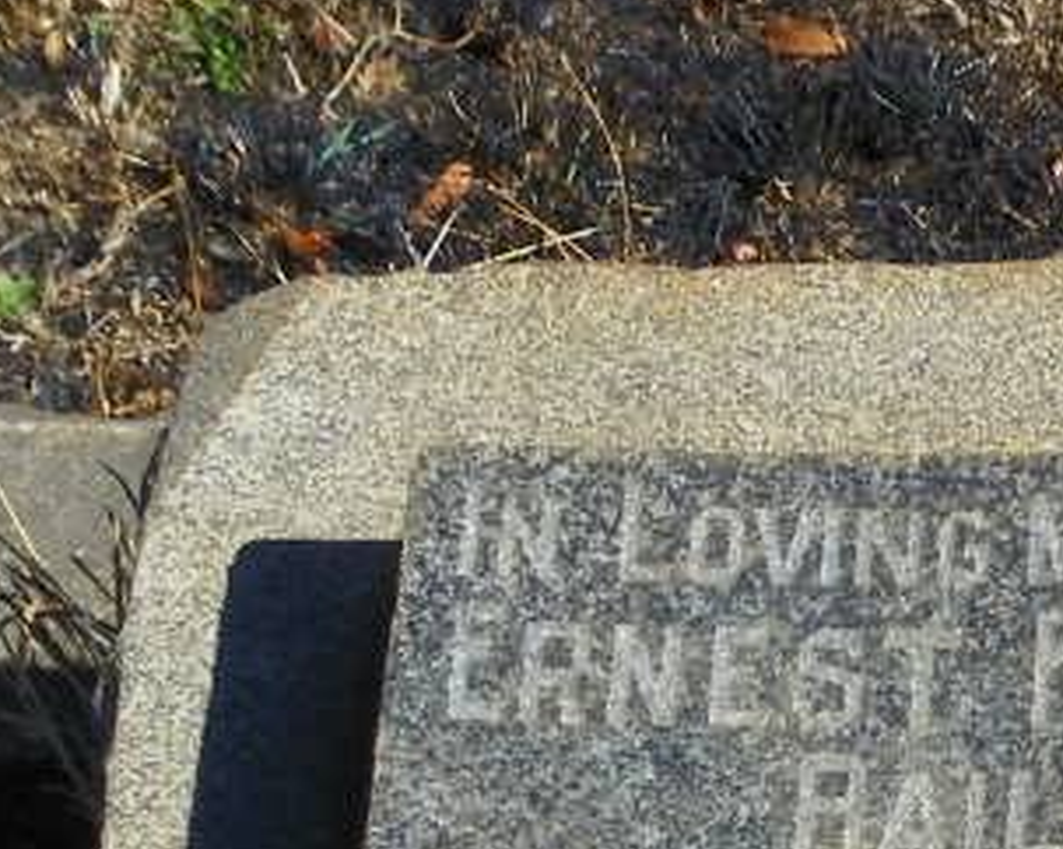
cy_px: 1558
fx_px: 4496
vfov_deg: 10.2
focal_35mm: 143
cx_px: 1635
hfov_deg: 12.7
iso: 64
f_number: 4.5
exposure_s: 1/320
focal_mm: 6.6
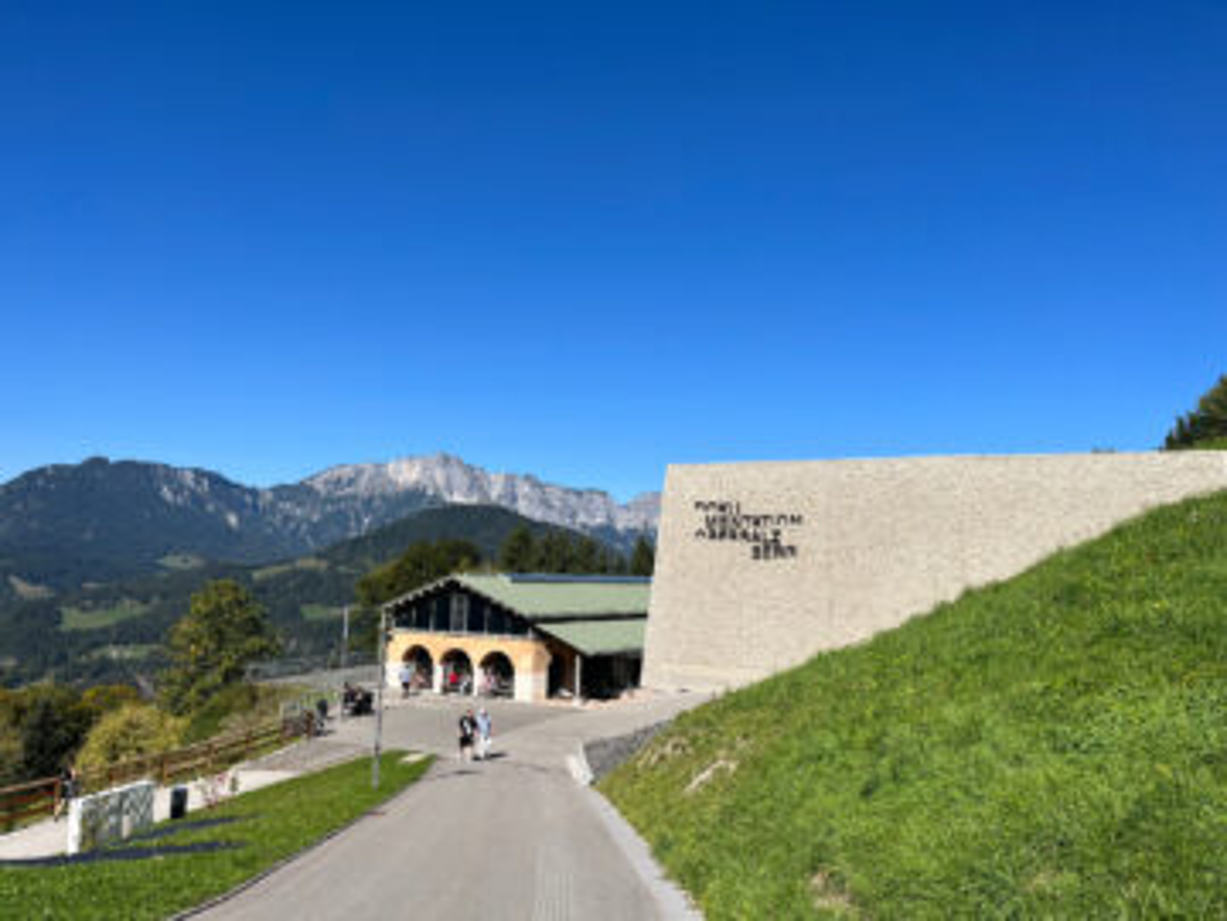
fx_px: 922
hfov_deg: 67.3
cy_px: 460
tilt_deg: +5.9
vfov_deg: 53.1
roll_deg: -1.1
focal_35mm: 26
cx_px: 614
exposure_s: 1/4651
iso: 50
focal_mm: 5.1
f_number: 1.6
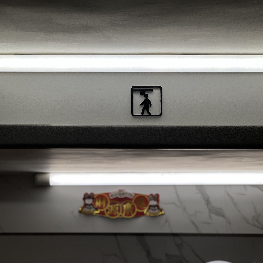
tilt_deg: +8.1
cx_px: 117
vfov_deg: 19.1
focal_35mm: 91
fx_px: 782
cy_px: 131
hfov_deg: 19.1
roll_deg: -0.5
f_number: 2.8
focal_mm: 9
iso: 32
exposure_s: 1/100
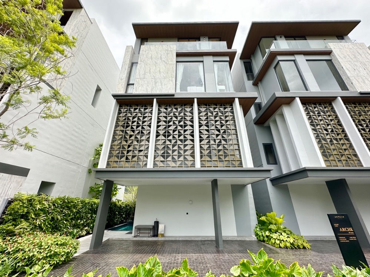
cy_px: 138
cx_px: 185
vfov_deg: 85.7
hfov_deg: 102.1
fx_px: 150
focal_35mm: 14
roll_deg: -0.2
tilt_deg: +24.3
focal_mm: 2.22
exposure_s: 1/1125
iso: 40
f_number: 2.2
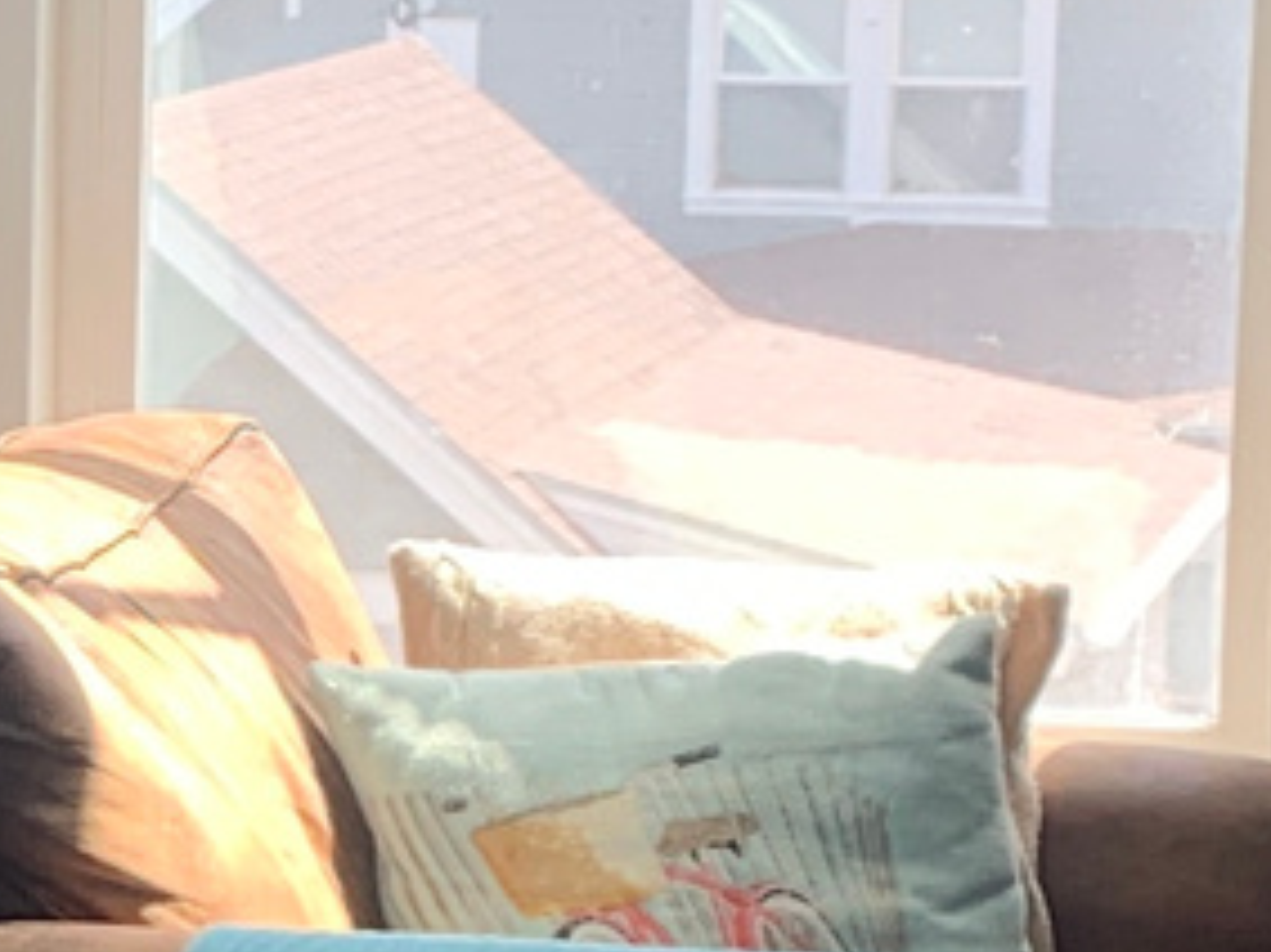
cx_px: -934
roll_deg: +0.6
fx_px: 6900
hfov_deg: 10.0
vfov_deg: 7.9
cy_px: 817
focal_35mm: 188
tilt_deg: -11.4
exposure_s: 1/121
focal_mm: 4.25
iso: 40
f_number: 1.8
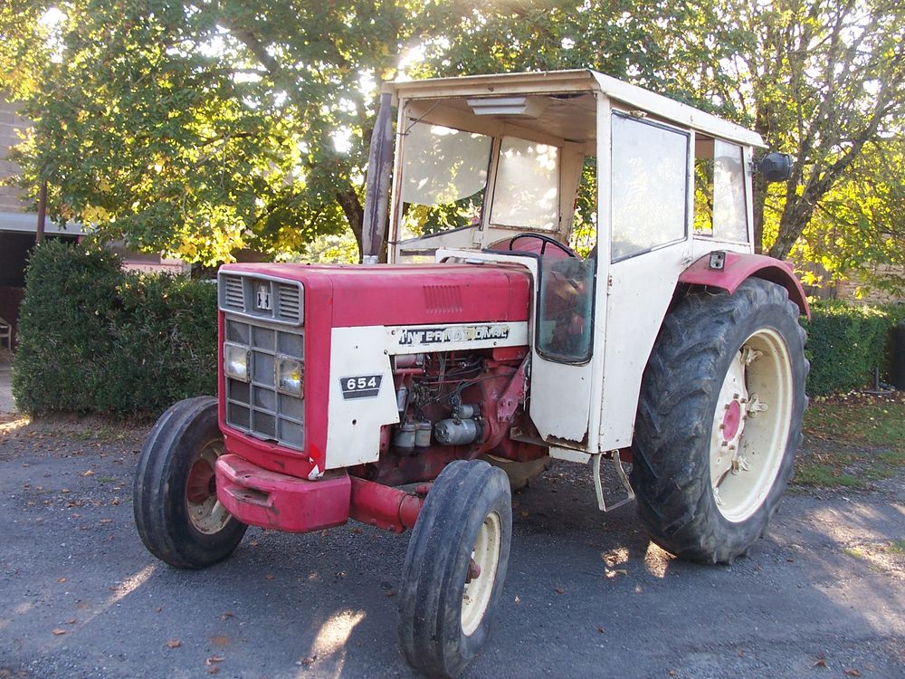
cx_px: 452
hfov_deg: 52.6
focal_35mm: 35
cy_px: 340
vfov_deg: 40.7
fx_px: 915
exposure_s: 1/90
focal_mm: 6
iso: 80
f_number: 2.8
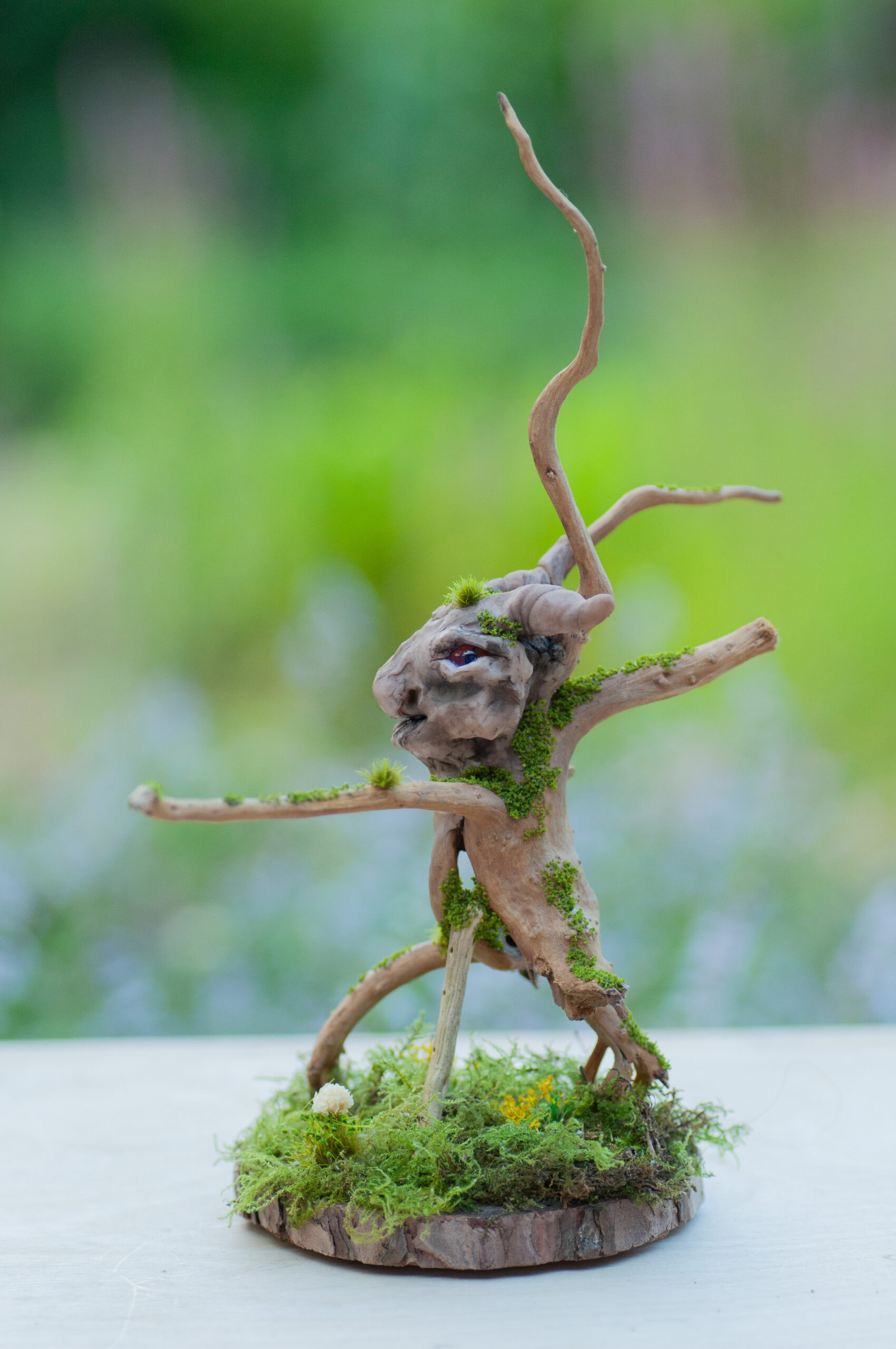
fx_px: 5053
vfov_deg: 15.2
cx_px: 448
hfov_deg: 10.1
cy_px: 674
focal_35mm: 135
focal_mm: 90
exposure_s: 1/320
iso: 500
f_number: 5.6
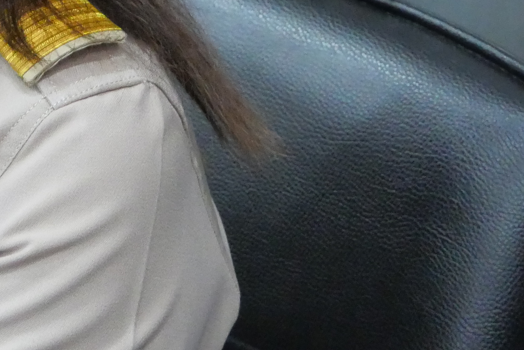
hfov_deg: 13.0
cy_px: -125
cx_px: -254
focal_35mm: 149
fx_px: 2170
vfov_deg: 9.1
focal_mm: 22
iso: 3200
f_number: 4.2
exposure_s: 1/30
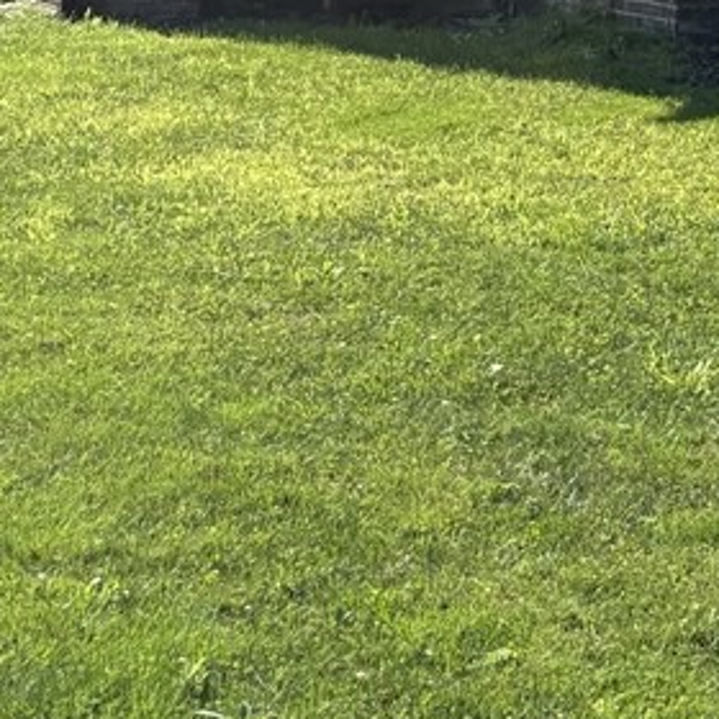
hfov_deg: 13.1
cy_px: -727
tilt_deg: +10.1
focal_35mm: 126
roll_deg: +0.1
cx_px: 1096
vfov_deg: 12.2
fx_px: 2961
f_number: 1.6
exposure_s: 1/4255
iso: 50
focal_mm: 5.96
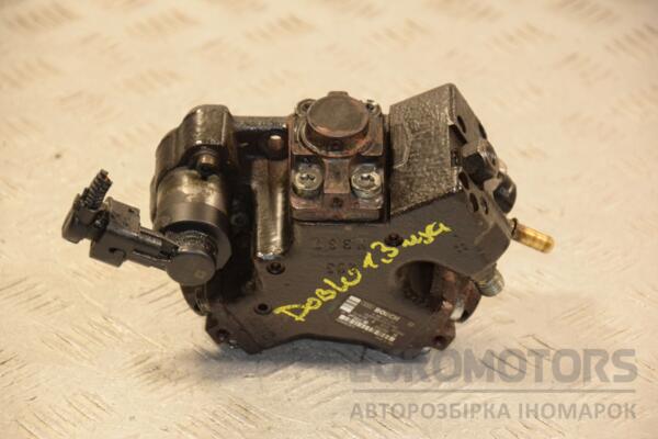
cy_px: 220
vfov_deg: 8.7
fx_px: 2879
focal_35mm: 158
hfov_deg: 13.0
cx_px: 329
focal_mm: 105
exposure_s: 1/100
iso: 800
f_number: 5.6
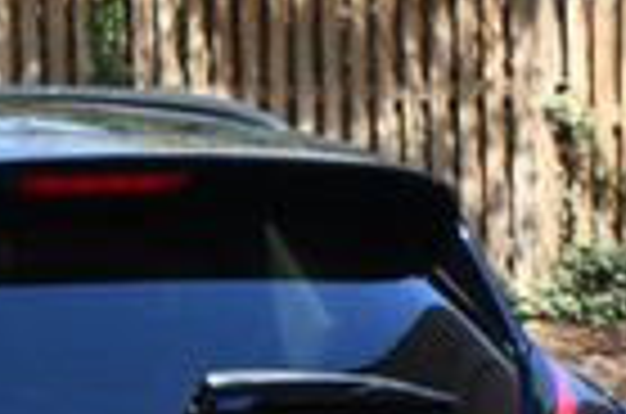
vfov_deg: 2.8
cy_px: 477
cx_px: -360
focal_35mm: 484
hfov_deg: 4.2
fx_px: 8397
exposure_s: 1/250
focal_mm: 70
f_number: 7.1
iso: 200
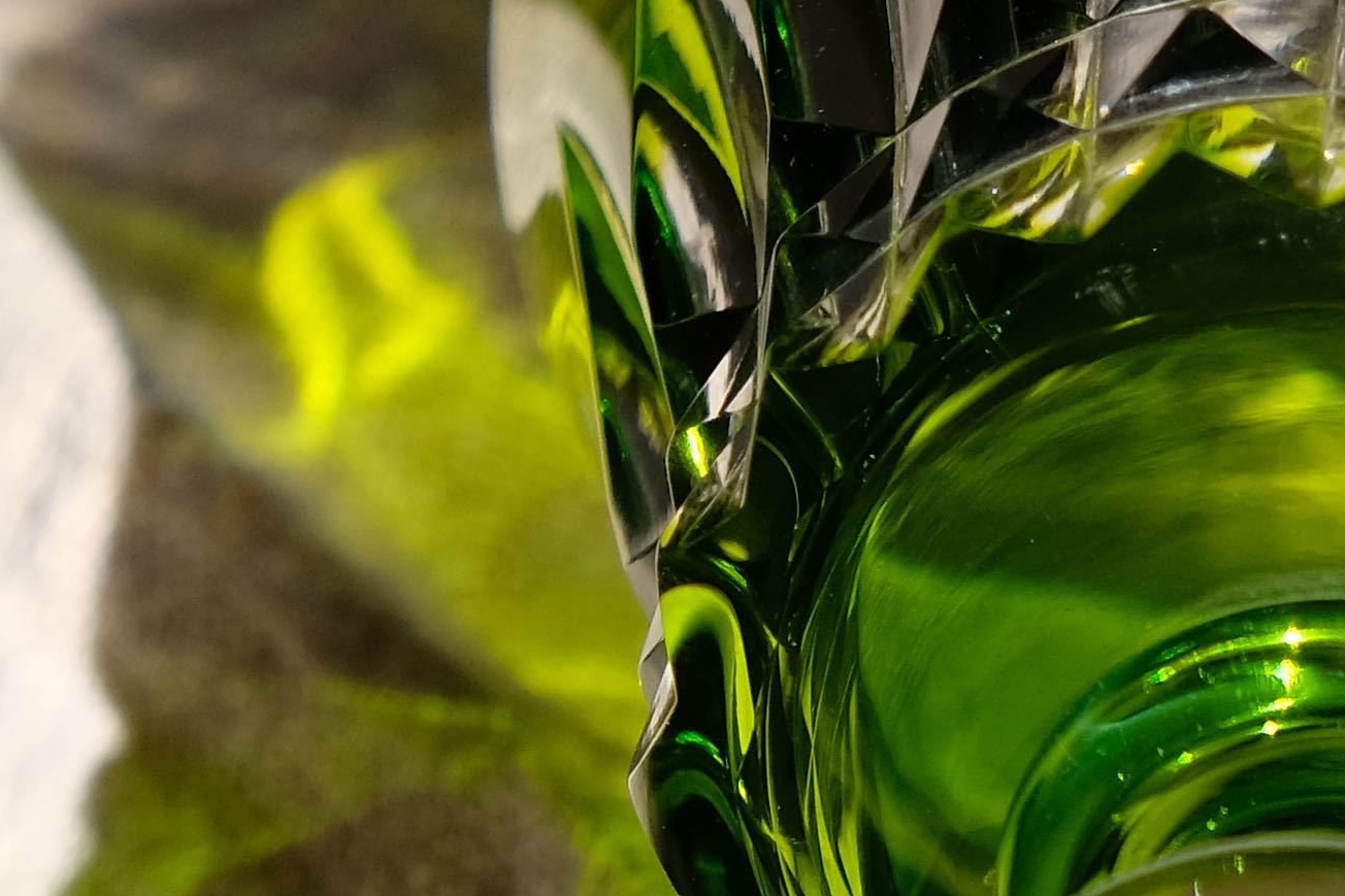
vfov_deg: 3.6
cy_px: -312
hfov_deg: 5.3
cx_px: 2180
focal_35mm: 382
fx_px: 14269
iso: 400
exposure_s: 1/500
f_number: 5.6
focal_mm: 55
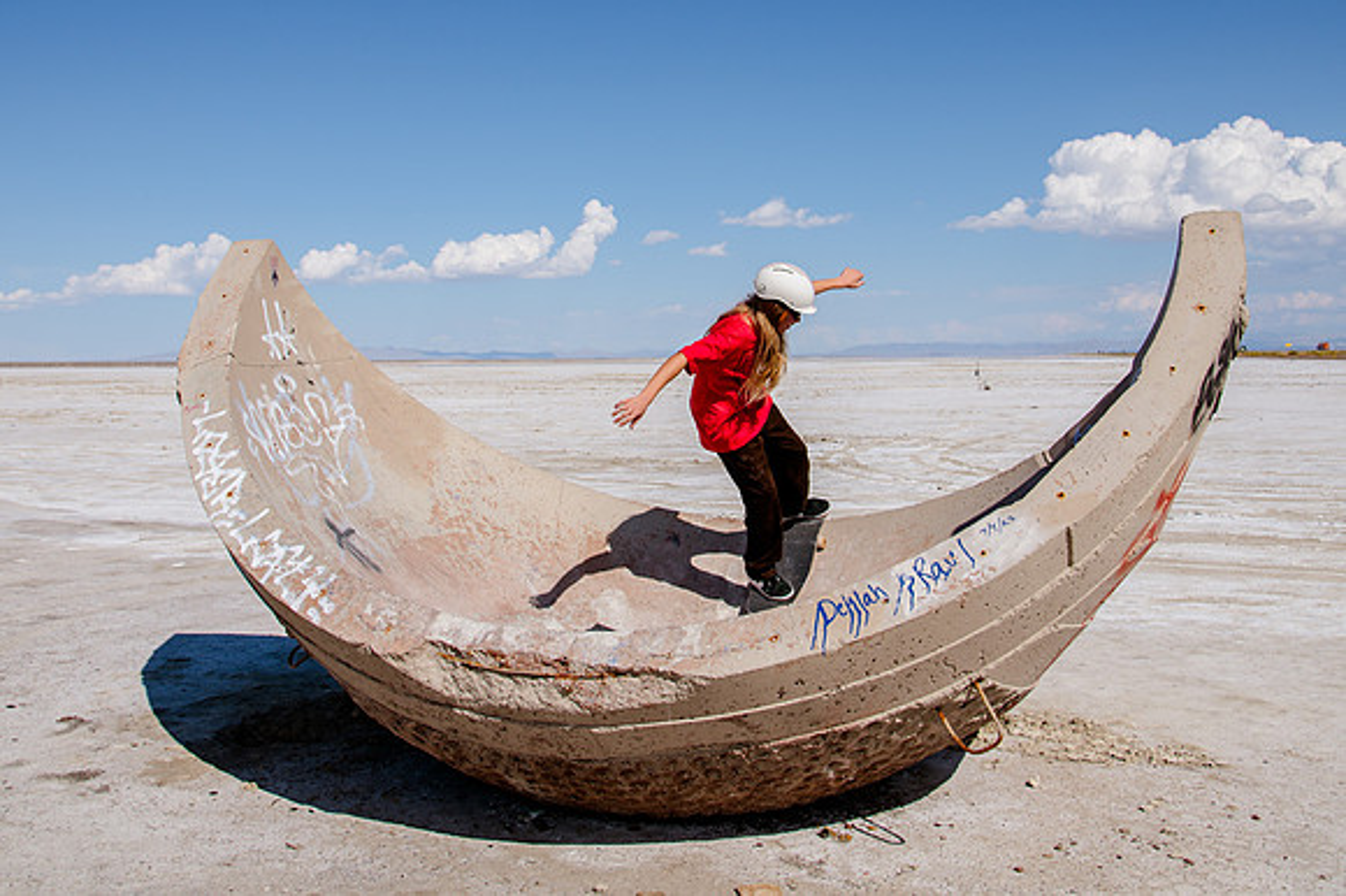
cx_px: 673
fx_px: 1314
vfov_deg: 37.2
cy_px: 282
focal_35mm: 35
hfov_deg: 54.3
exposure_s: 1/1600
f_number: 6.3
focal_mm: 24
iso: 250
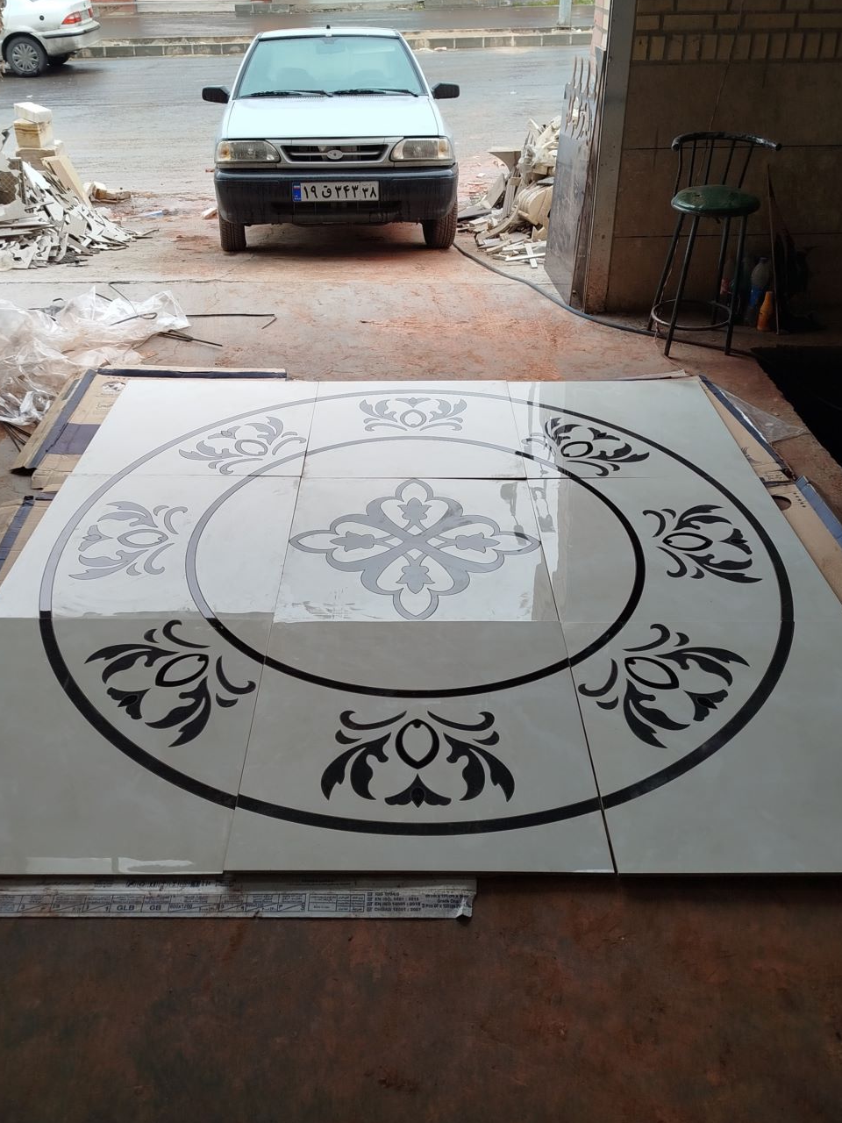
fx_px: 973
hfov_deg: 46.8
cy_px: 454
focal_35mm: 30
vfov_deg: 59.5
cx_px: 404
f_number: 1.7
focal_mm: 5.31
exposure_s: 1/100
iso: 64
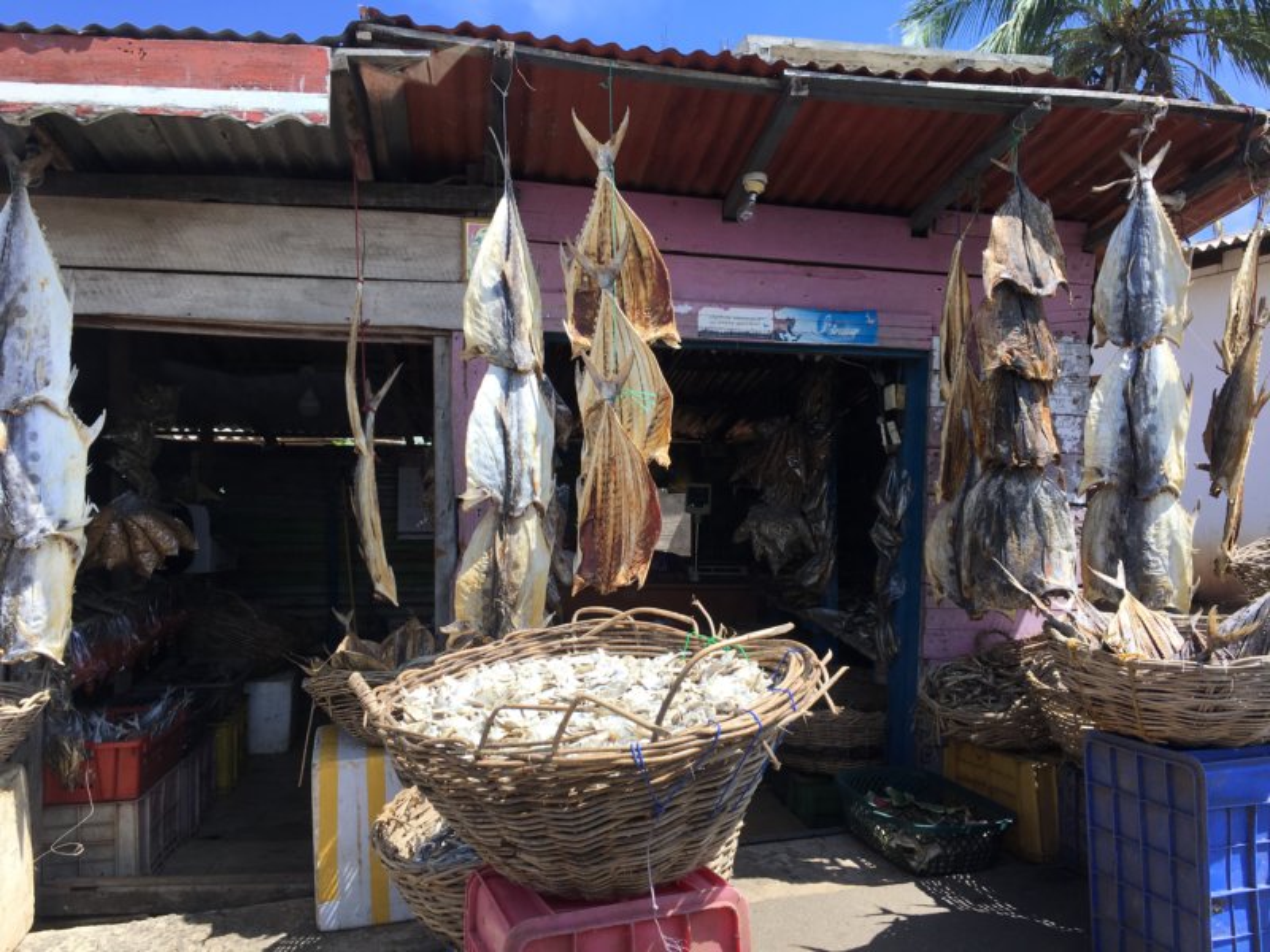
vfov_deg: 48.2
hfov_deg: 61.7
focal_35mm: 29
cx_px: 635
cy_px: 476
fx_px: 1064
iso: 25
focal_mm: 4.15
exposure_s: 1/252
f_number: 2.2
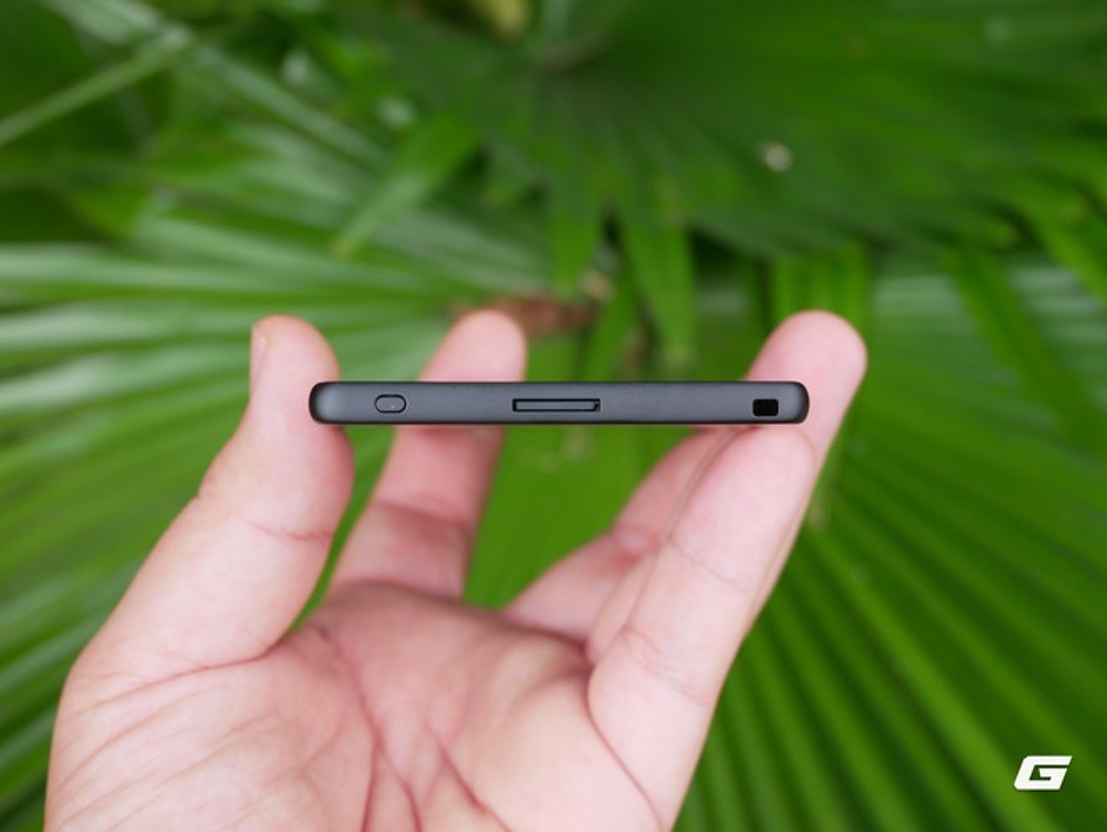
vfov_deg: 29.1
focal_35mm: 50
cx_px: 554
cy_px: 416
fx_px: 1600
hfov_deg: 38.2
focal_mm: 25
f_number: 5
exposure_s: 1/125
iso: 200
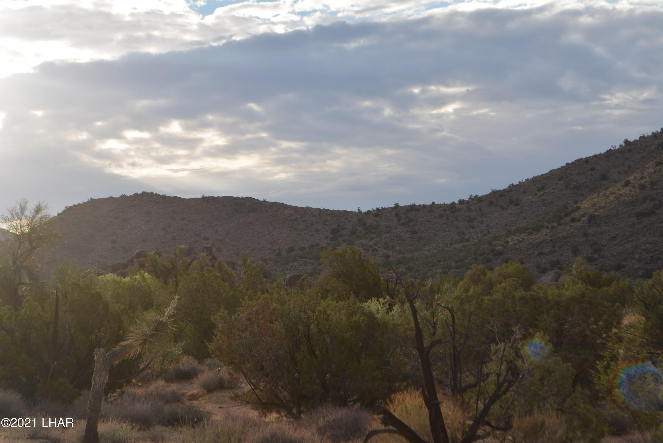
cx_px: 332
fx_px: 1521
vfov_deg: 16.6
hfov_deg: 24.6
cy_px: 222
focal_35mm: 82
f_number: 9
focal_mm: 55
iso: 100
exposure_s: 1/200
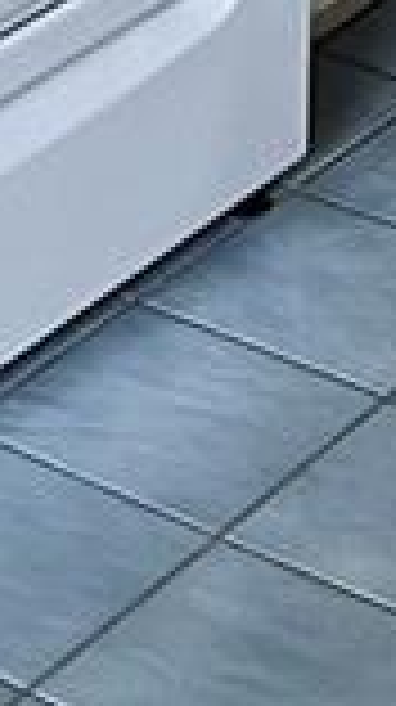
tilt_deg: -12.2
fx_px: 4062
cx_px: 4
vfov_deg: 9.0
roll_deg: -0.4
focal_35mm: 217
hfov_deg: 5.6
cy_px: -976
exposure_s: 1/64
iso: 125
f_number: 1.6
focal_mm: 5.1
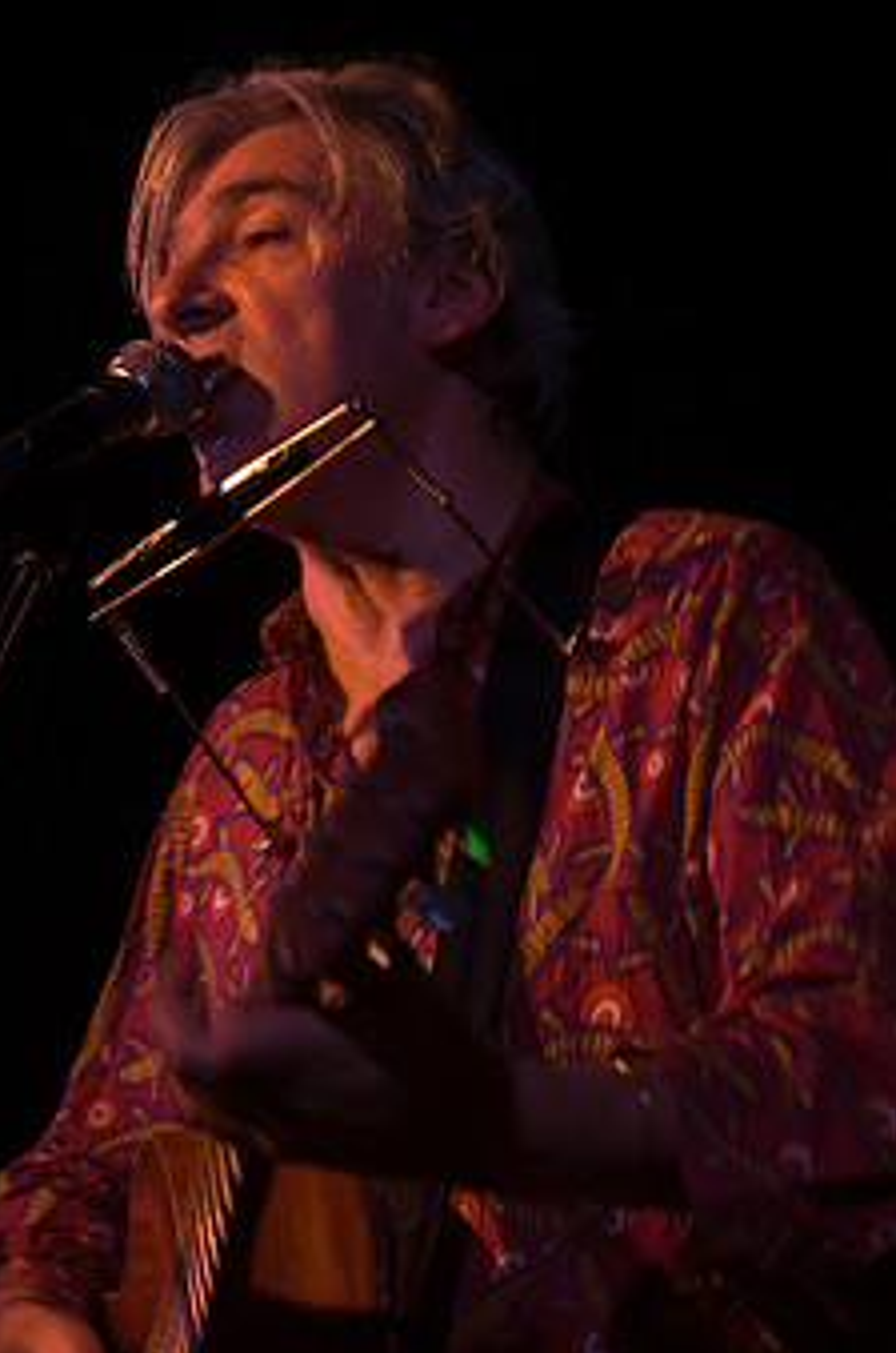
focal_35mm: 140
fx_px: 5248
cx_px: 302
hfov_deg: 9.8
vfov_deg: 14.7
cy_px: 857
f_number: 2.8
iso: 800
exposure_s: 1/40
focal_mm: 70
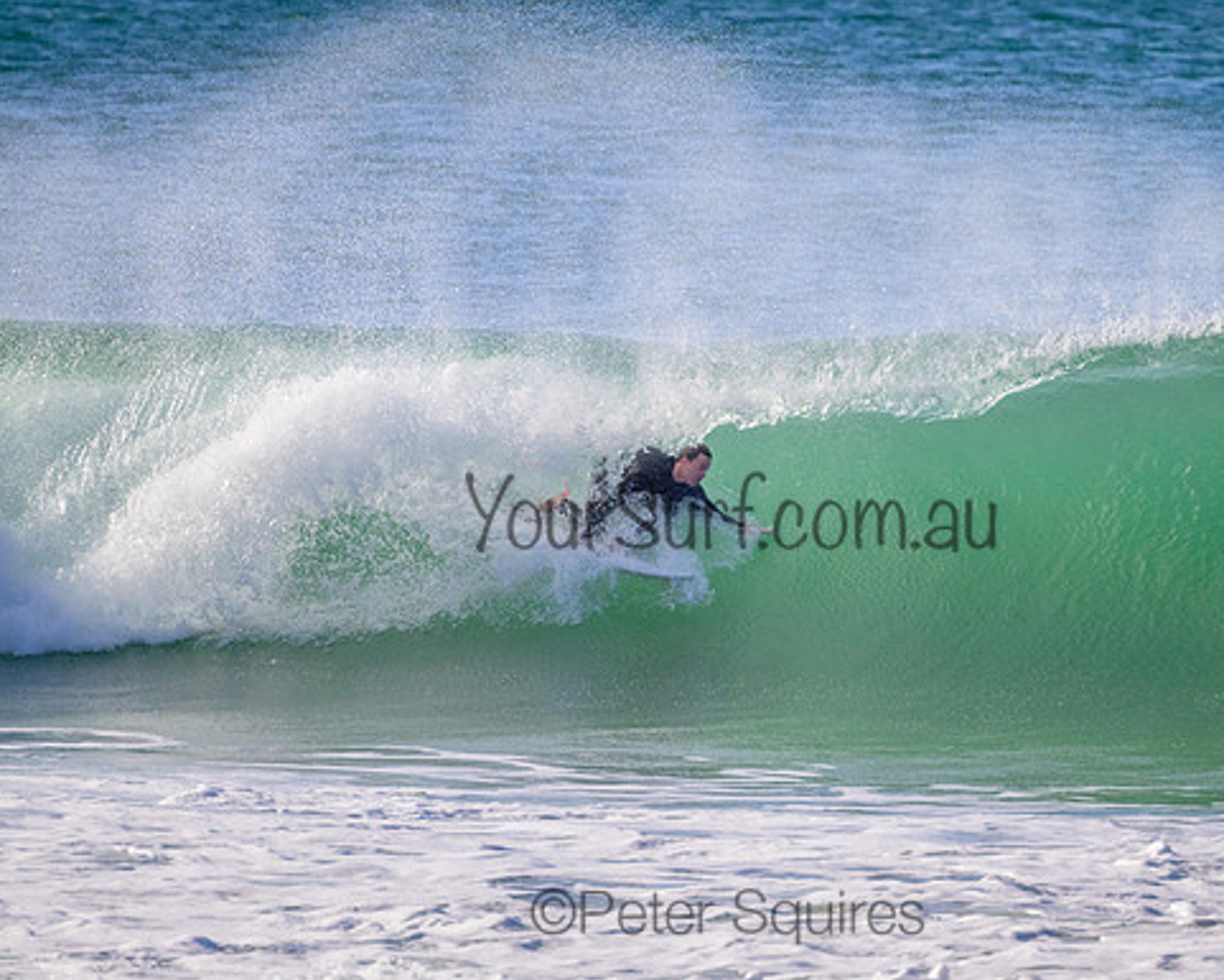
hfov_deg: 2.1
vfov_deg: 1.7
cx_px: 728
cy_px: 490
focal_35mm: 906
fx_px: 32827
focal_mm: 800
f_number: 11
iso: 1250
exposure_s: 1/2000
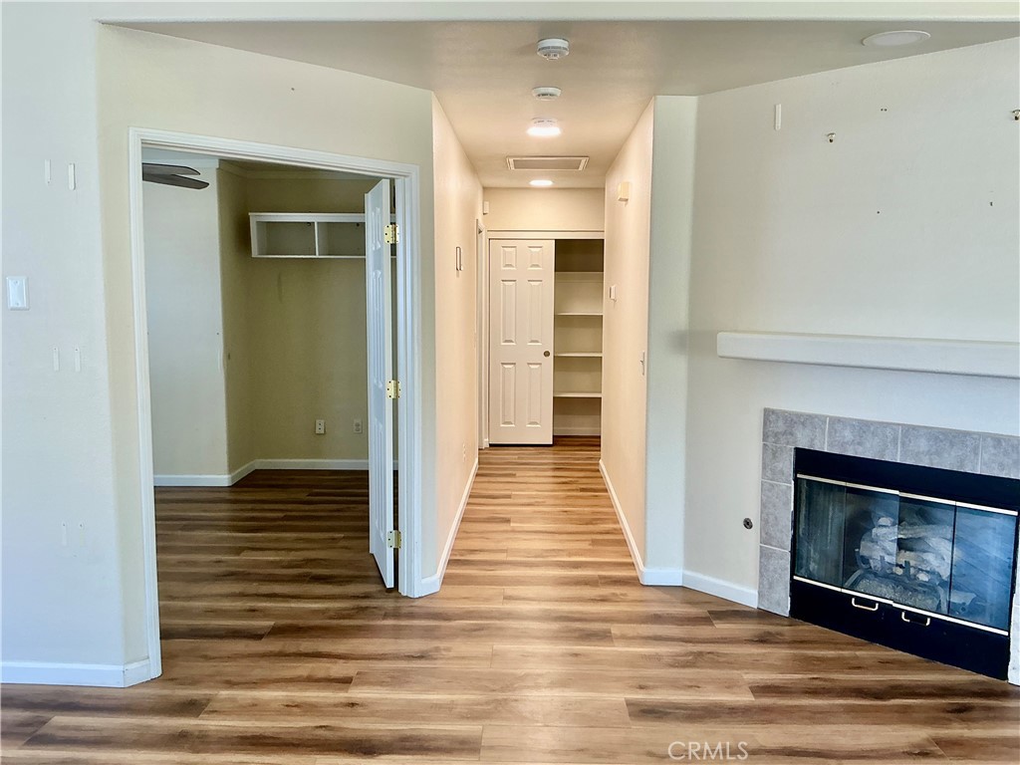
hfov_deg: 61.7
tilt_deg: -5.8
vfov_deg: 48.2
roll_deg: +0.0
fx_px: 855
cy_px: 382
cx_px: 510
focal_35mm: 29
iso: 64
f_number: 1.8
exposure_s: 1/60
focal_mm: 3
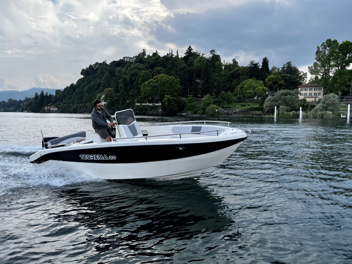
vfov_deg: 53.1
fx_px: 264
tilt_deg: -5.7
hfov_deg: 67.3
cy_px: 132
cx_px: 176
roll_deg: -1.7
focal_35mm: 26
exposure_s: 1/1724
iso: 50
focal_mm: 5.7
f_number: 1.5
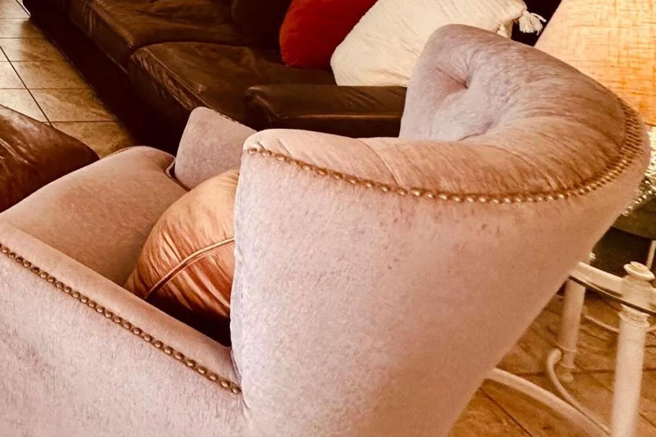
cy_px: -145
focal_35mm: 38
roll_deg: -1.3
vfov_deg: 28.2
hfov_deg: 37.4
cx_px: -143
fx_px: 692
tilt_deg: -4.7
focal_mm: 2.22
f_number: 2.2
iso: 200
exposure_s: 1/120
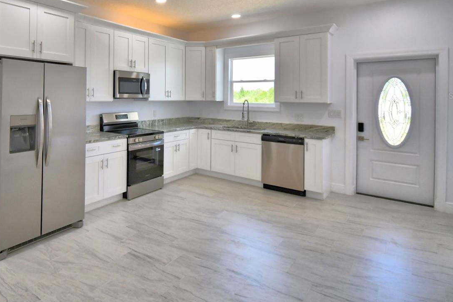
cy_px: 96
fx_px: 277
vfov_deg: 55.7
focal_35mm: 22
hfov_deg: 76.3
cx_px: 154
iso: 220
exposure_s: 1/125
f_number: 4.5
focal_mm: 10
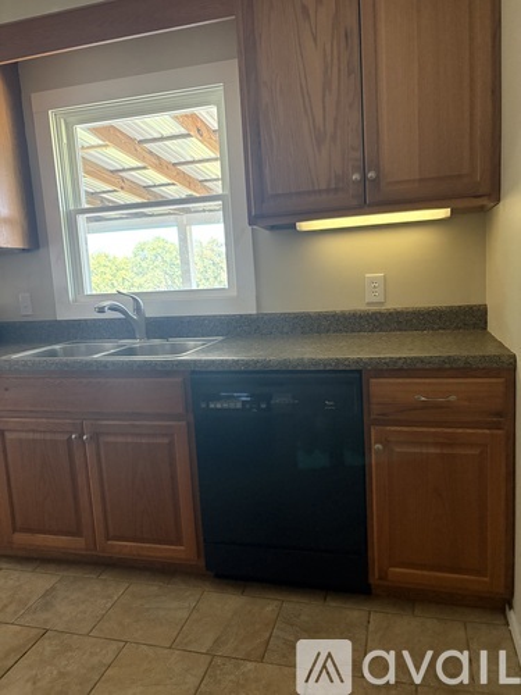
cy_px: 348
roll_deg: +4.6
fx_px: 522
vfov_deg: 67.3
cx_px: 260
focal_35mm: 26
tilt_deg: -6.9
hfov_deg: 53.1
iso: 500
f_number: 1.6
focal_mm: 5.96
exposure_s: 1/60
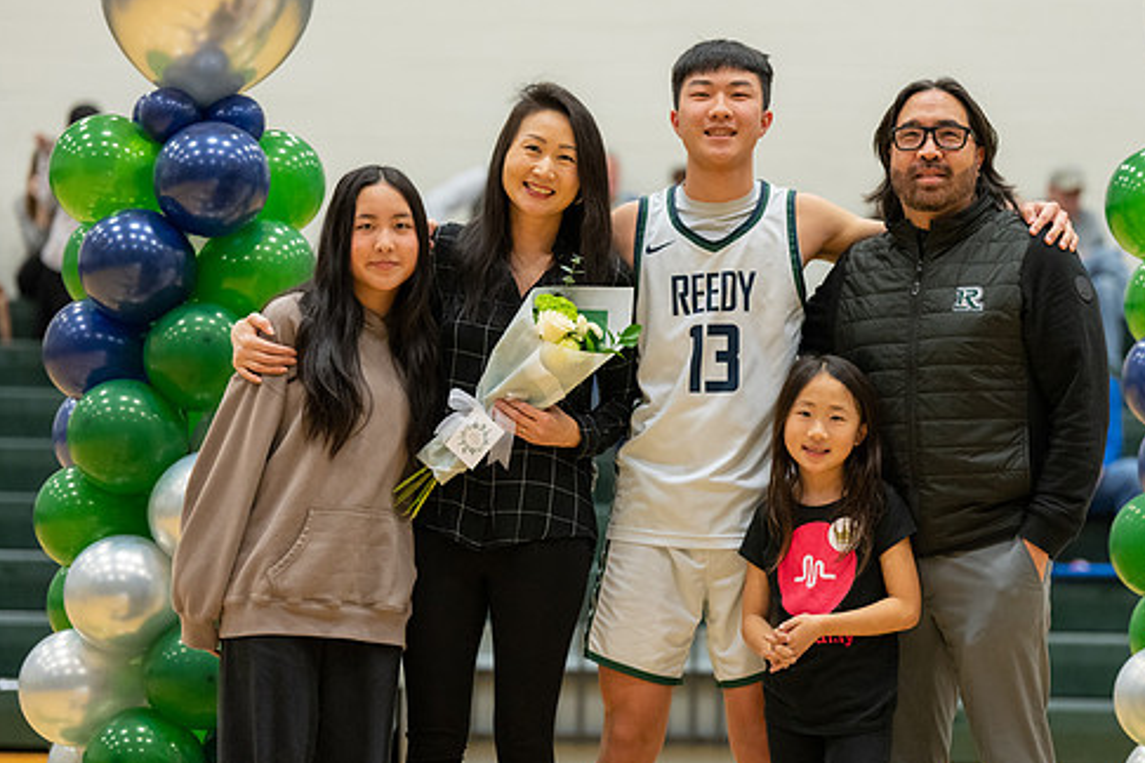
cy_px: 331
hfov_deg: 15.1
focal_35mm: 136
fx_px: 4325
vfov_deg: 10.1
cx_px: 676
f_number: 2.8
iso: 4000
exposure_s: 1/320
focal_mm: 114
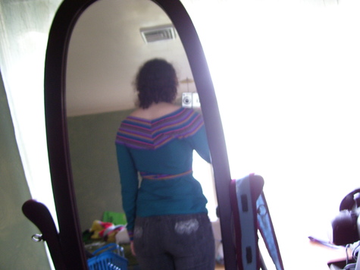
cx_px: 180
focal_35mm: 37
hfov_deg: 50.1
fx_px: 385
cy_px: 135
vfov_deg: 38.6
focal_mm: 6
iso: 160
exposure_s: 1/10
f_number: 2.7
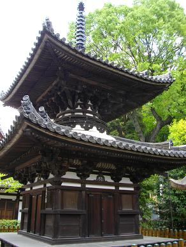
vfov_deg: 56.8
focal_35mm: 32
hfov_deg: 44.2
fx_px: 229
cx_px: 93
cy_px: 124
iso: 100
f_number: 2.9
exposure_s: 1/160
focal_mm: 5.7
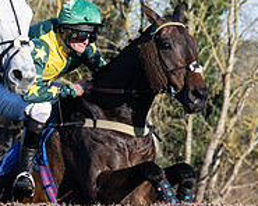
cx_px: 26
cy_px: 251
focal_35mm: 431
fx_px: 3291
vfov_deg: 3.6
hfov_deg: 4.5
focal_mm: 70
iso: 200
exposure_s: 1/1600
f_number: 4
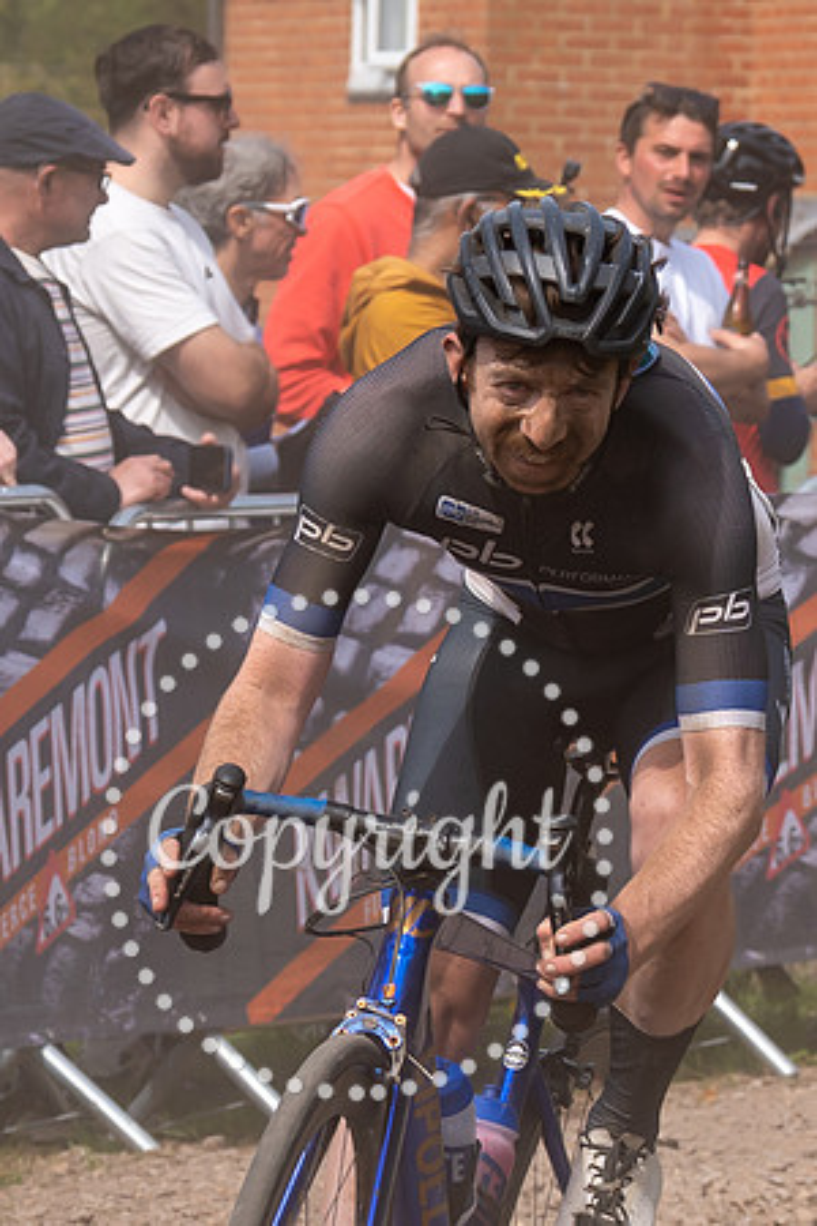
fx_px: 9212
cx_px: 674
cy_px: 601
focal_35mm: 271
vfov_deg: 7.6
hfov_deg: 5.1
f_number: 5
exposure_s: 1/1000
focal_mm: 70
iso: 200
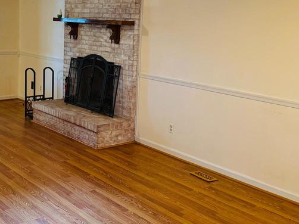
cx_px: 128
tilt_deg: -4.5
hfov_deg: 38.8
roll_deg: -2.0
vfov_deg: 29.2
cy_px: 58
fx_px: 423
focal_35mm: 49
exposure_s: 1/60
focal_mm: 6.76
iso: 320
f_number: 1.78
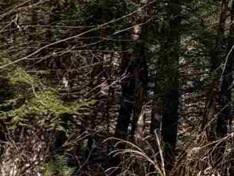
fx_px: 1340
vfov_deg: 7.1
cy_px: -238
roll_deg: -0.8
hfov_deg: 7.9
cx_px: 805
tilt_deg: +11.2
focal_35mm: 198
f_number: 1.6
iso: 50
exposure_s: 1/2778
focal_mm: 5.96
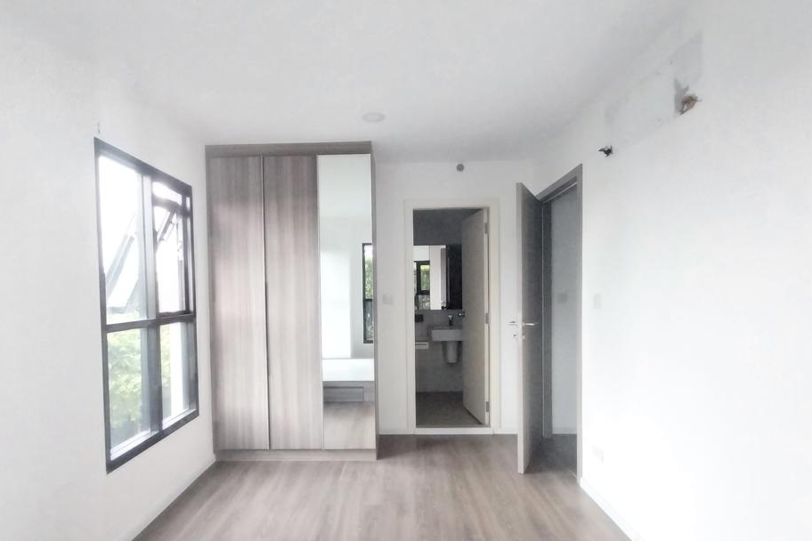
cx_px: 389
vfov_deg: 70.0
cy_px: 314
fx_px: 383
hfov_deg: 93.2
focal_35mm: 17
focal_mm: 1.3
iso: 200
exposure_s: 1/40
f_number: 2.2
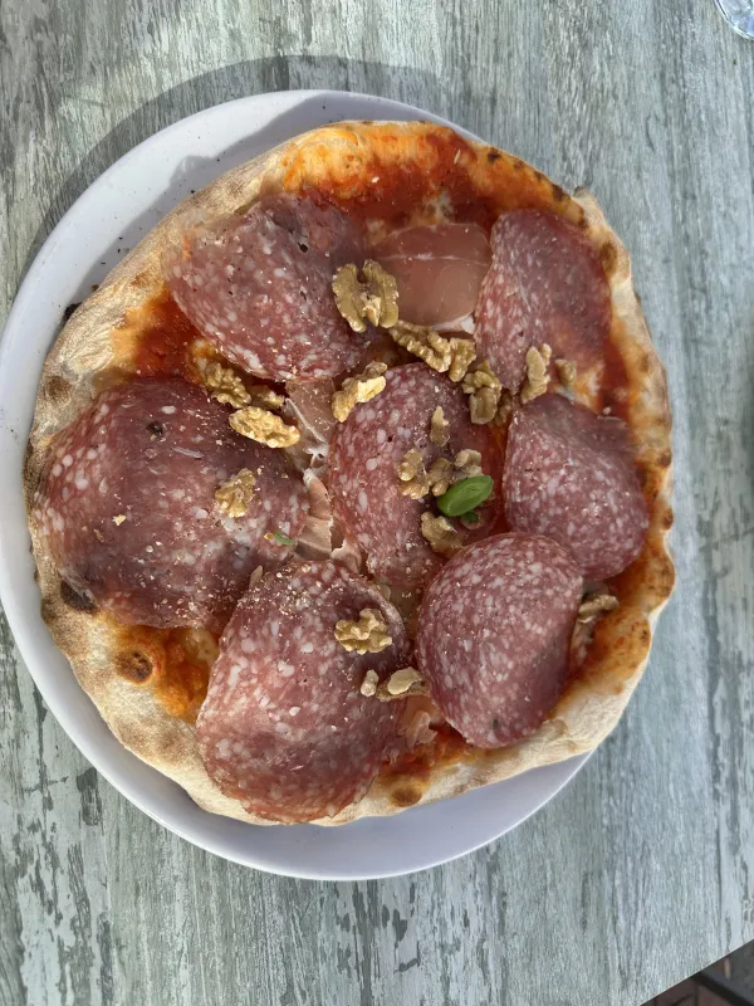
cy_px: 503
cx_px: 377
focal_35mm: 24
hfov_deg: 56.8
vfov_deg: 71.6
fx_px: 697
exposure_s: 1/1880
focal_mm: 6.86
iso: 80
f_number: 1.78
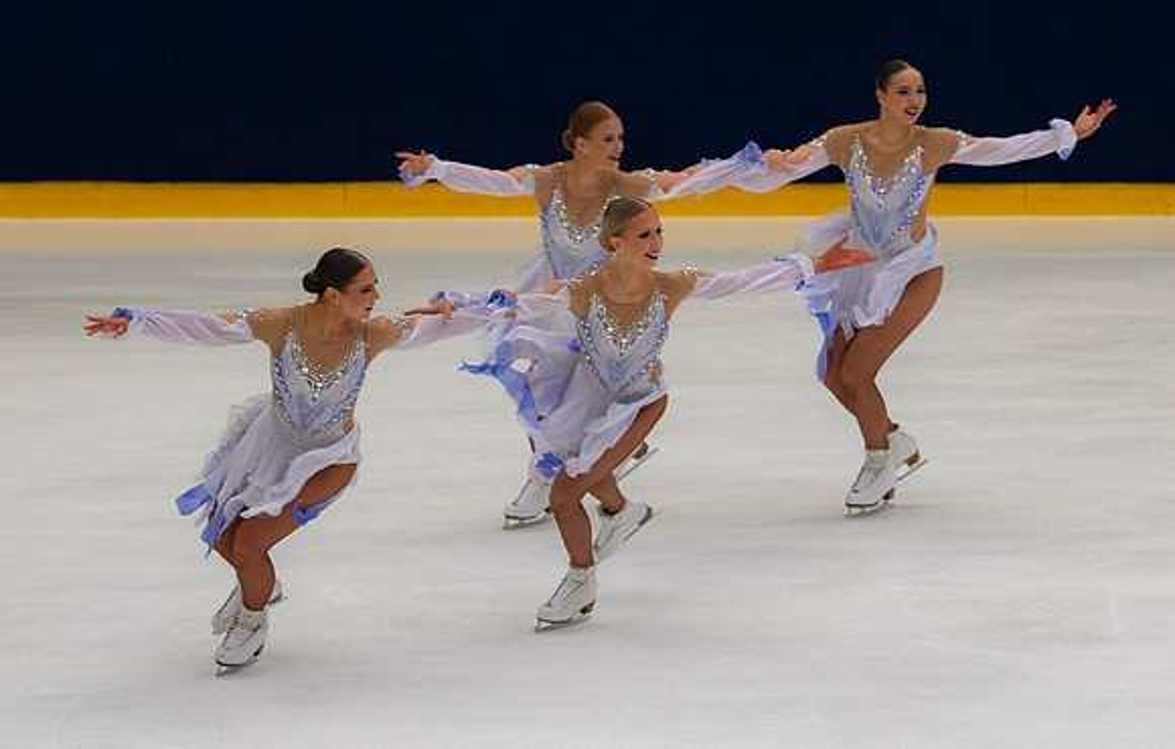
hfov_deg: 7.7
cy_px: 277
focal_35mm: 270
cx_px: 708
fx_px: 8708
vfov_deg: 4.9
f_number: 3.5
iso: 500
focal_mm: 116
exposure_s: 1/400
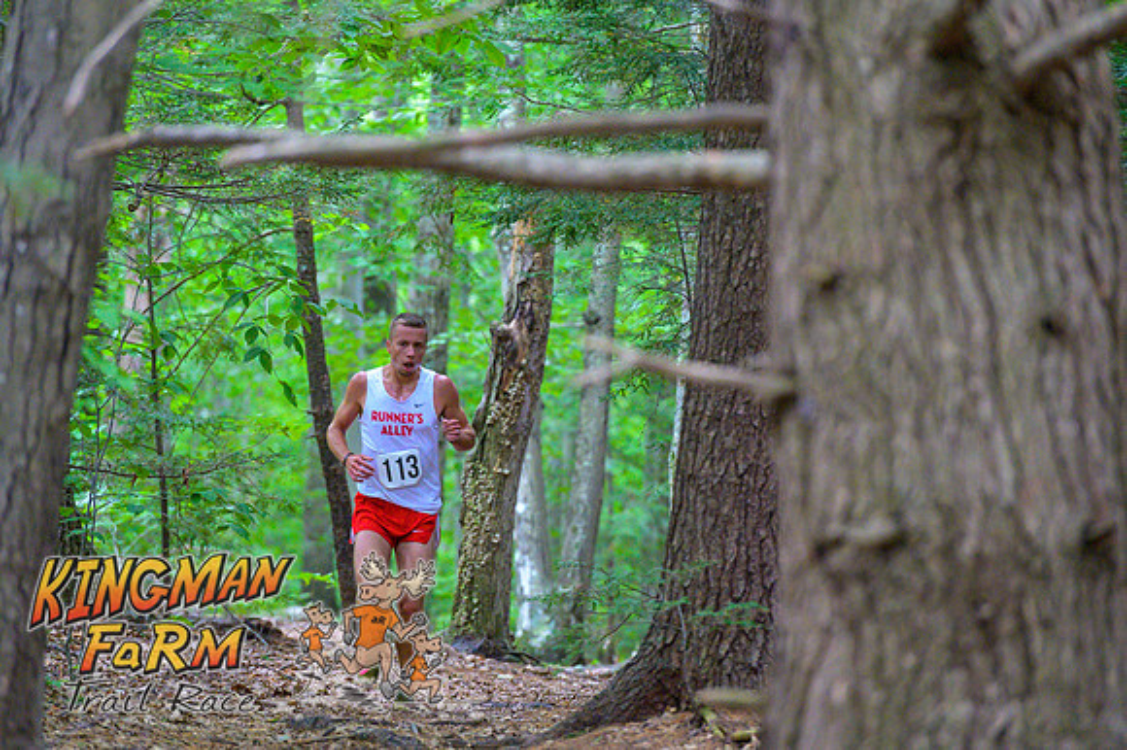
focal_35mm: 200
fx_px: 6257
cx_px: 564
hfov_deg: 10.3
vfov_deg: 6.9
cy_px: 375
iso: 8000
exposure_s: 1/200
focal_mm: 200
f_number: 4
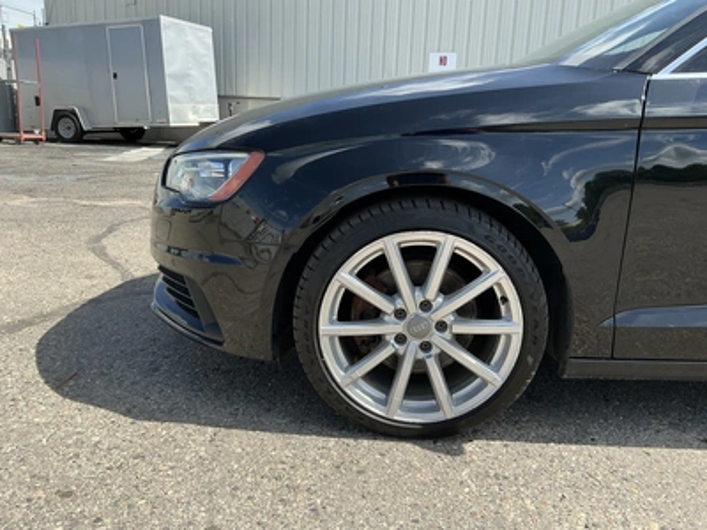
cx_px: 354
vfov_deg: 49.7
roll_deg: -2.8
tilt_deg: -11.3
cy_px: 265
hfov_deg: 63.4
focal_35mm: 28
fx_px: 572
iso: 25
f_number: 1.8
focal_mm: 3
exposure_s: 1/869
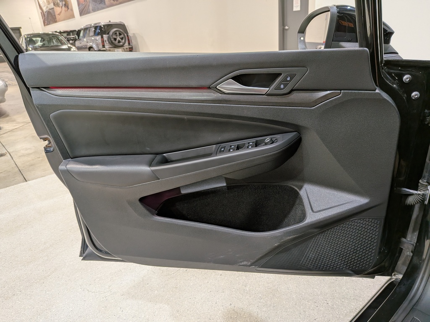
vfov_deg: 56.8
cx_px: 215
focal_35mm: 24
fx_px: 298
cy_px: 161
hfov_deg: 71.6
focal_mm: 4.53
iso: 134
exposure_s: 1/120
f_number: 1.7
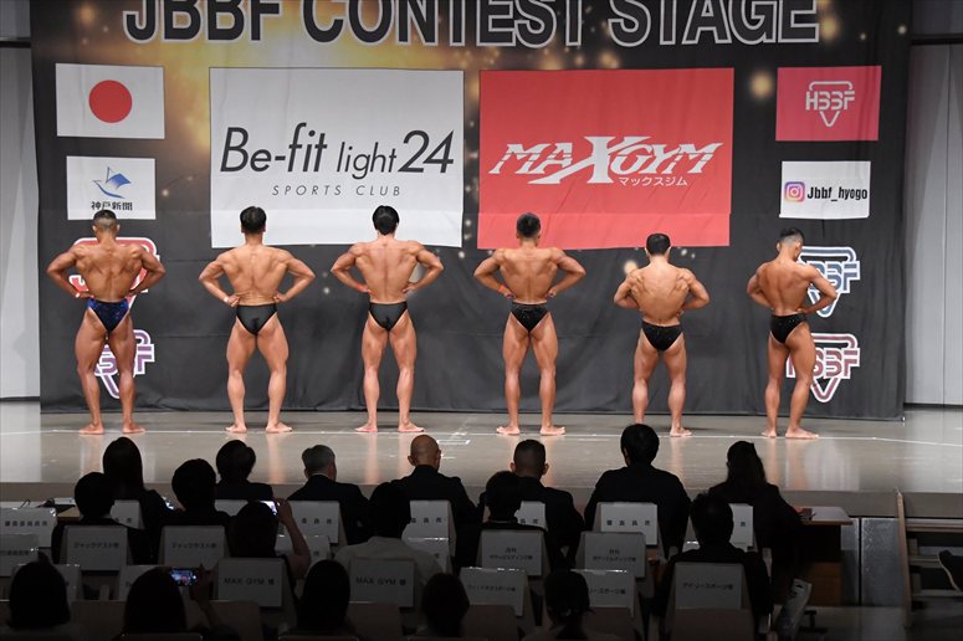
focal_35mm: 93
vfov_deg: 14.7
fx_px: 2487
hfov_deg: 21.9
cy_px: 320
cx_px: 482
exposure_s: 1/400
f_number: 5.6
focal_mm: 62
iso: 6400
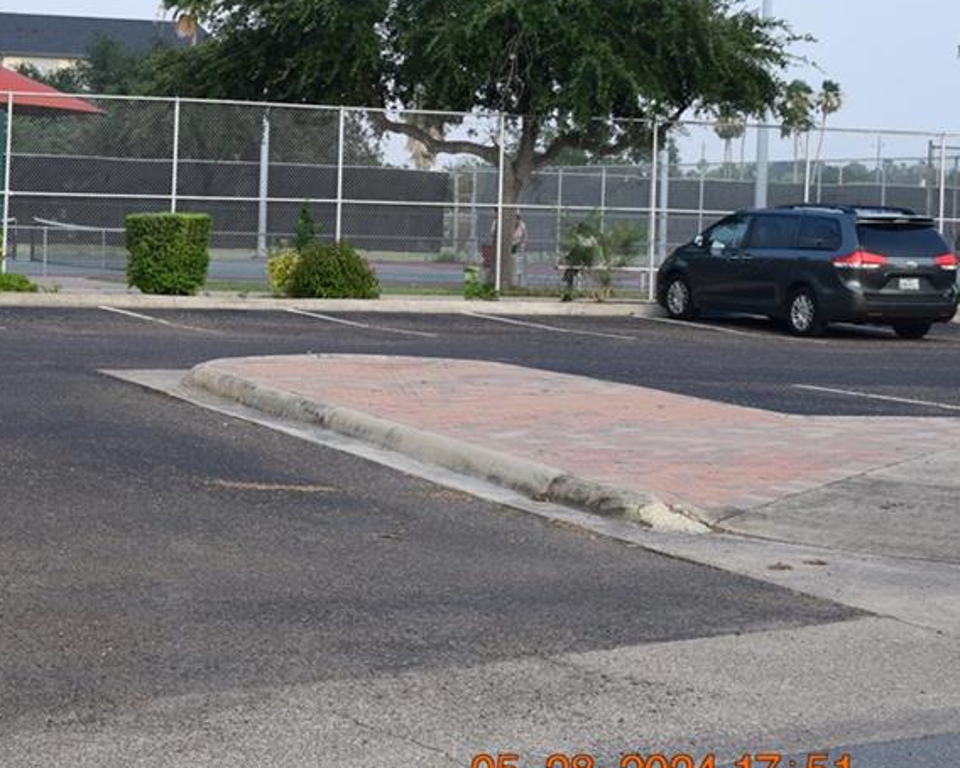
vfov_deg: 17.3
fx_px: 2523
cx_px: 152
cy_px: 283
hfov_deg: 21.2
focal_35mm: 89
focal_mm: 35
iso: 400
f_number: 10
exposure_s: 1/250
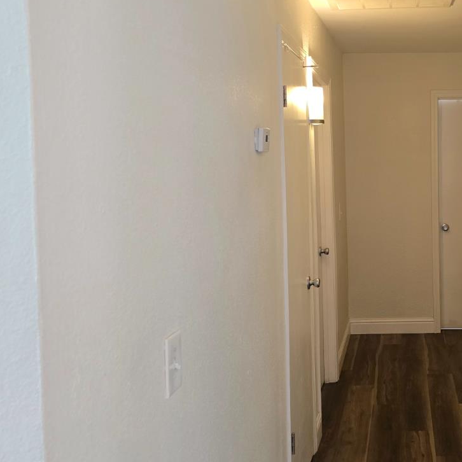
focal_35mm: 42
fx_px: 634
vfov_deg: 39.9
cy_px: 189
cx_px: 395
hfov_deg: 37.9
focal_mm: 6.3
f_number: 1.7
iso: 400
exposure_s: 1/120
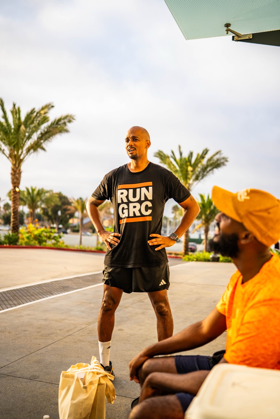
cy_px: 210
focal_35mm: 35
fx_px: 408
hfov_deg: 37.9
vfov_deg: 54.4
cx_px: 140
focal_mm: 35
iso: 160
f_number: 2
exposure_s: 1/640
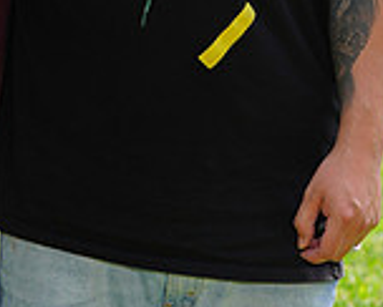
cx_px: 93
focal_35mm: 511
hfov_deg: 3.8
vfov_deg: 3.0
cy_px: -121
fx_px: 5800
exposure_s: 1/160
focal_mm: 143
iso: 200
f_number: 8
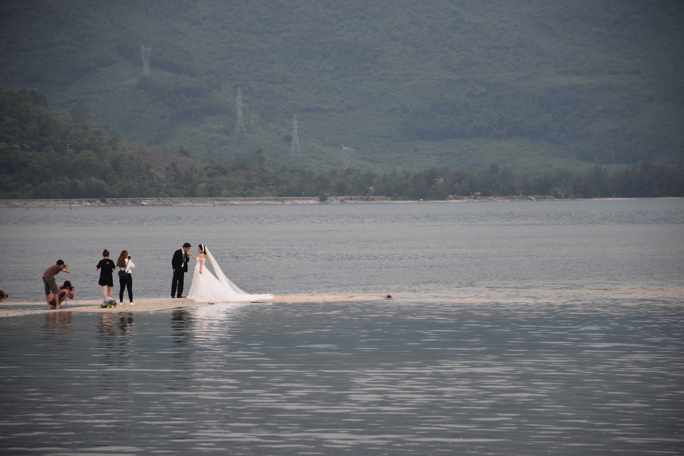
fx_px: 3989
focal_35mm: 210
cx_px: 342
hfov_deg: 9.8
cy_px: 228
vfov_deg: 6.5
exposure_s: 1/400
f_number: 5.6
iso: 400
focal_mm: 140
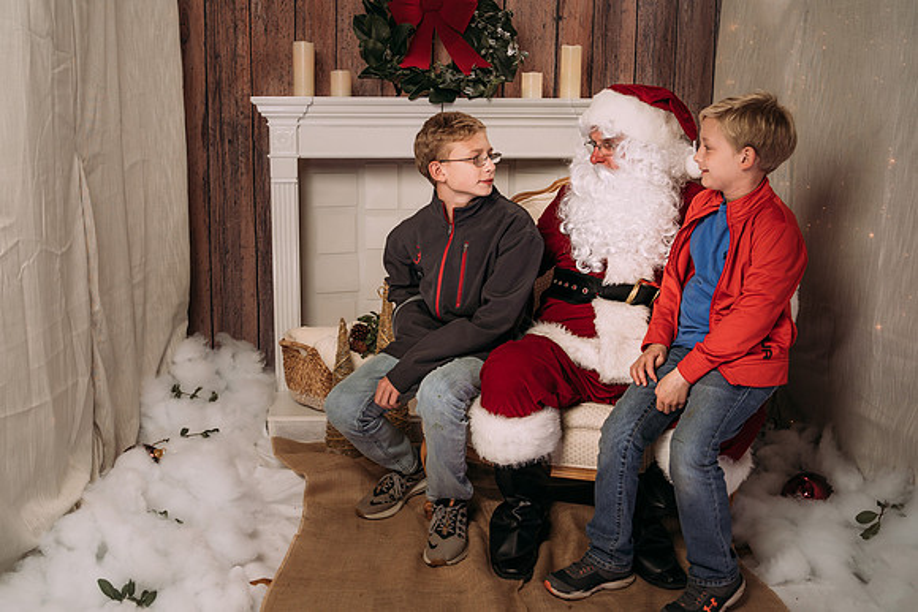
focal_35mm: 39
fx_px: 1007
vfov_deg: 33.8
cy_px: 321
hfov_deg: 48.9
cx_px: 414
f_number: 5.6
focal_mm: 35
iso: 100
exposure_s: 1/100
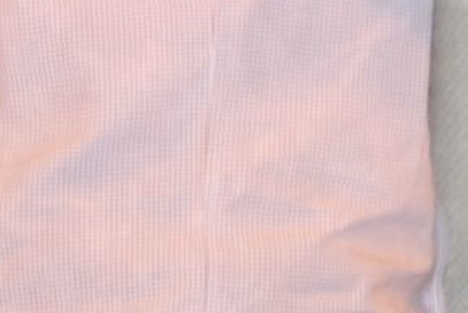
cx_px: 1114
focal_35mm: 663
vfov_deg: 2.1
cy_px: -215
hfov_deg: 3.1
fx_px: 8627
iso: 800
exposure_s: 1/125
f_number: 6.3
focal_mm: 80
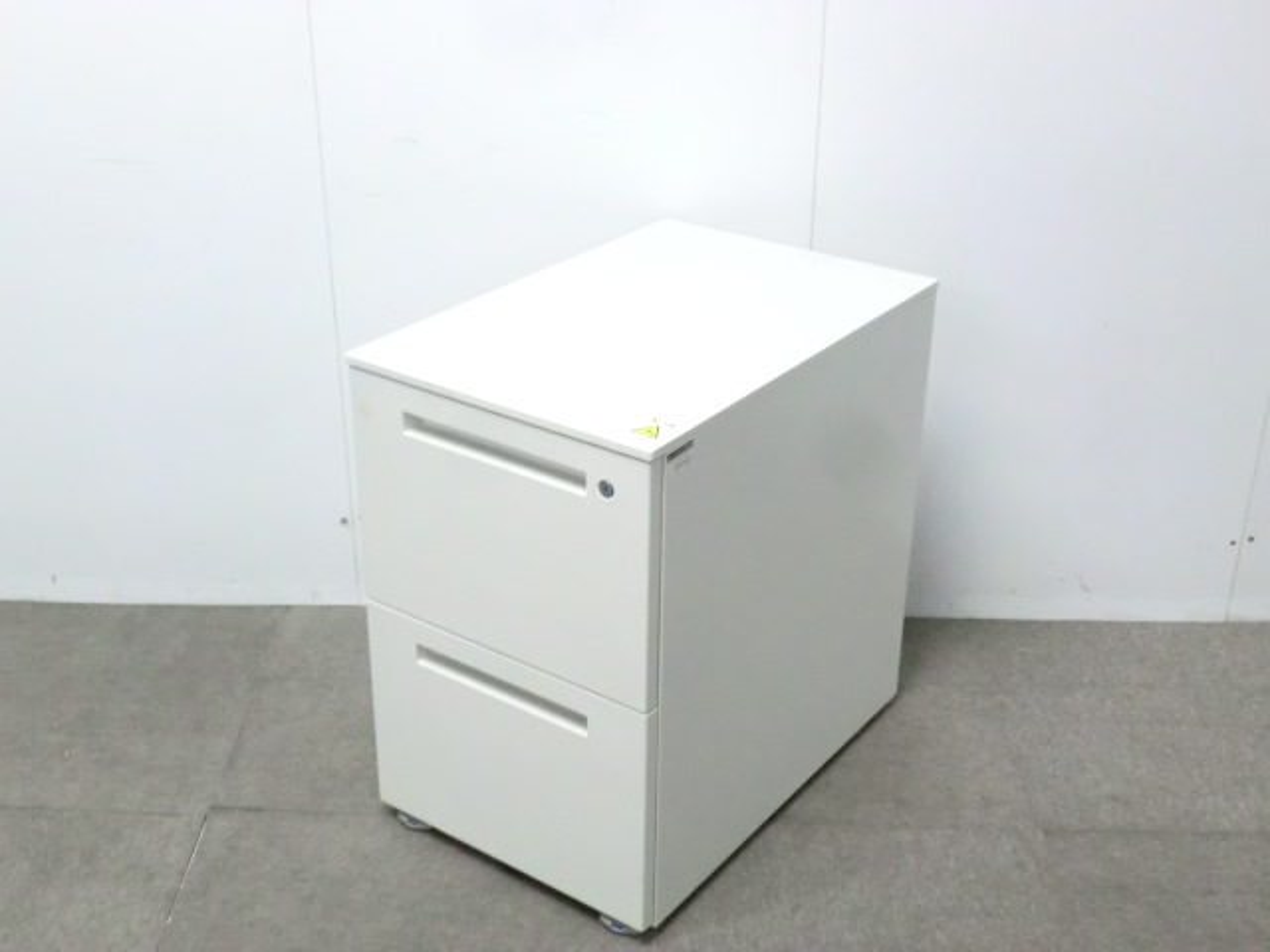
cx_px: 635
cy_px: 476
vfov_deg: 32.2
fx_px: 1651
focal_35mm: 45
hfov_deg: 42.1
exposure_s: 1/30
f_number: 4.3
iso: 800
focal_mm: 8.2
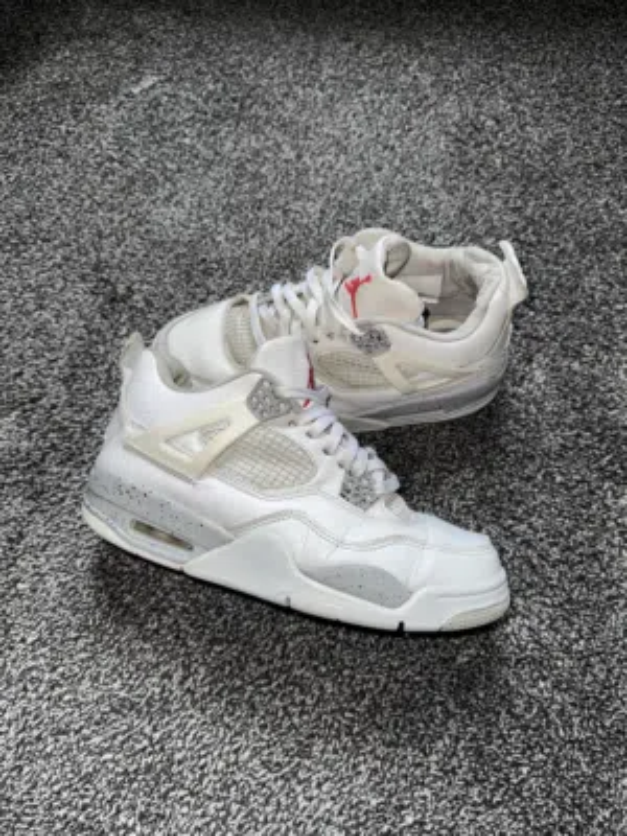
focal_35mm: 24
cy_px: 418
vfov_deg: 71.6
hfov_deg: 56.8
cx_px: 314
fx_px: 580
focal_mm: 6.86
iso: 80
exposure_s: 1/61
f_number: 1.78
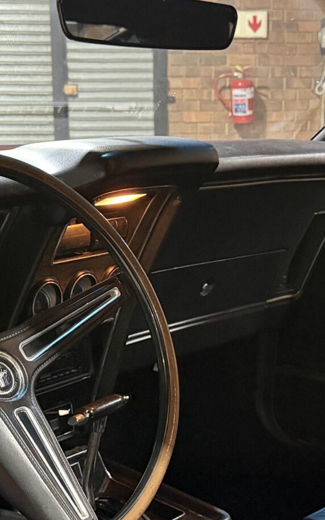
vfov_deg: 28.7
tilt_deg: -14.6
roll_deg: -0.1
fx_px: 1006
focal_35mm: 71
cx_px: 155
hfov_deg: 18.3
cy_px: 359
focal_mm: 6.76
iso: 800
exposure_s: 1/33
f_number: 1.78
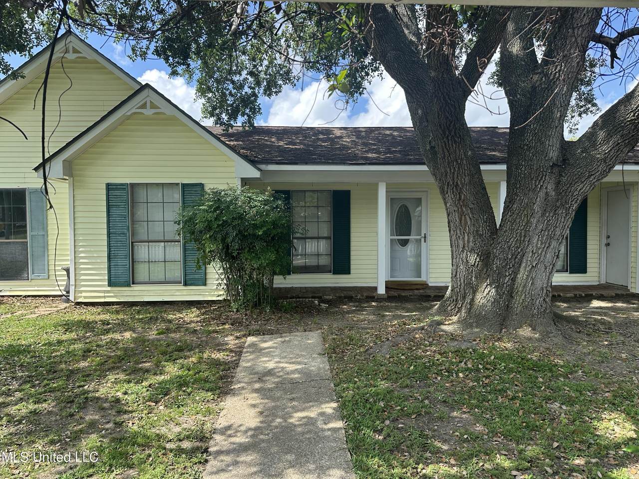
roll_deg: -0.3
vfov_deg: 56.8
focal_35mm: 24
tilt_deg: -1.2
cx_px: 320
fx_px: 443
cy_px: 240
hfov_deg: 71.6
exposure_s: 1/1272
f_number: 1.78
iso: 80
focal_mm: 6.86
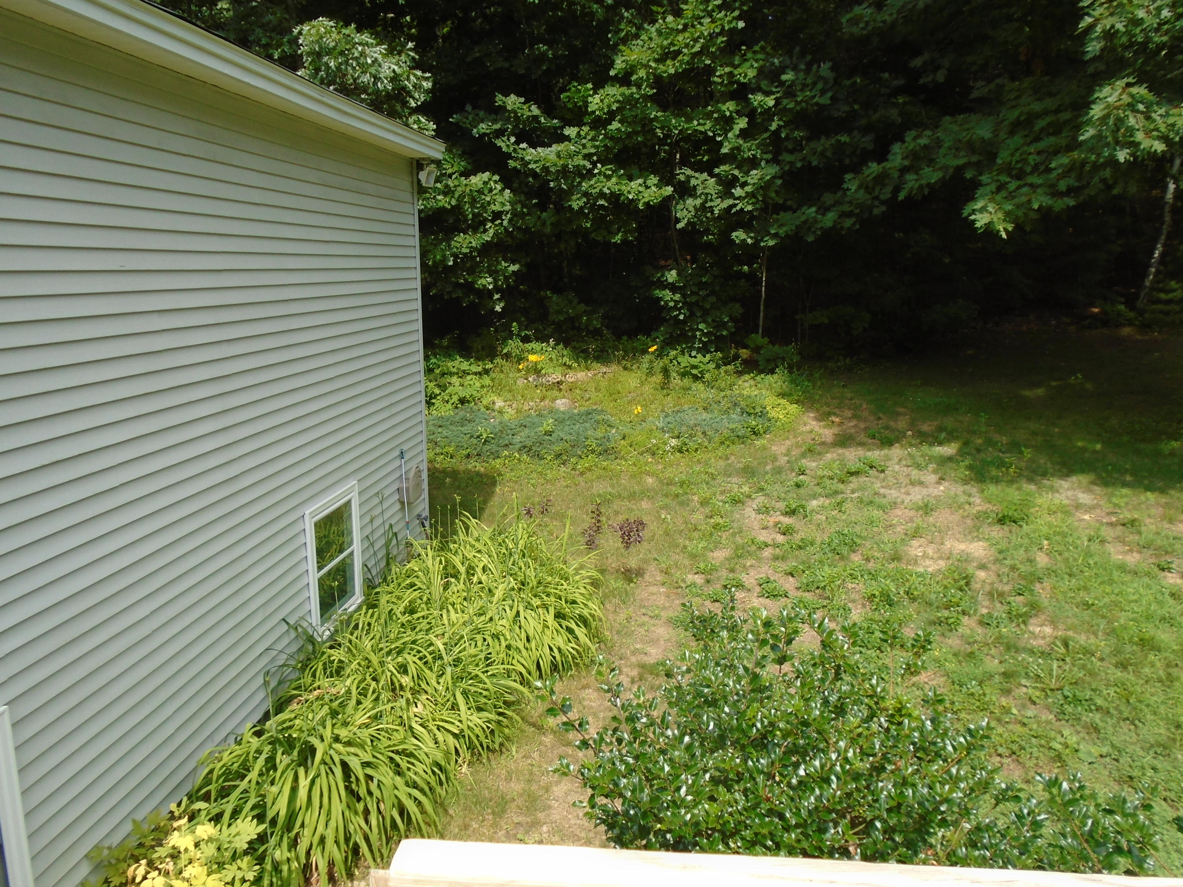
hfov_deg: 67.3
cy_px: 444
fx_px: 889
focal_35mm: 26
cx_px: 592
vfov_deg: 53.1
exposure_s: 1/500
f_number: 3.2
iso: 100
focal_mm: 4.6
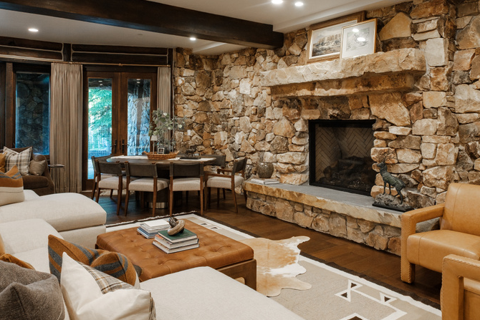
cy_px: 141
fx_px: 347
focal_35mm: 26
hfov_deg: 69.1
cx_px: 268
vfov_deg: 49.5
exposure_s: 1/13
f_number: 5.6
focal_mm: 11.5
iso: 400
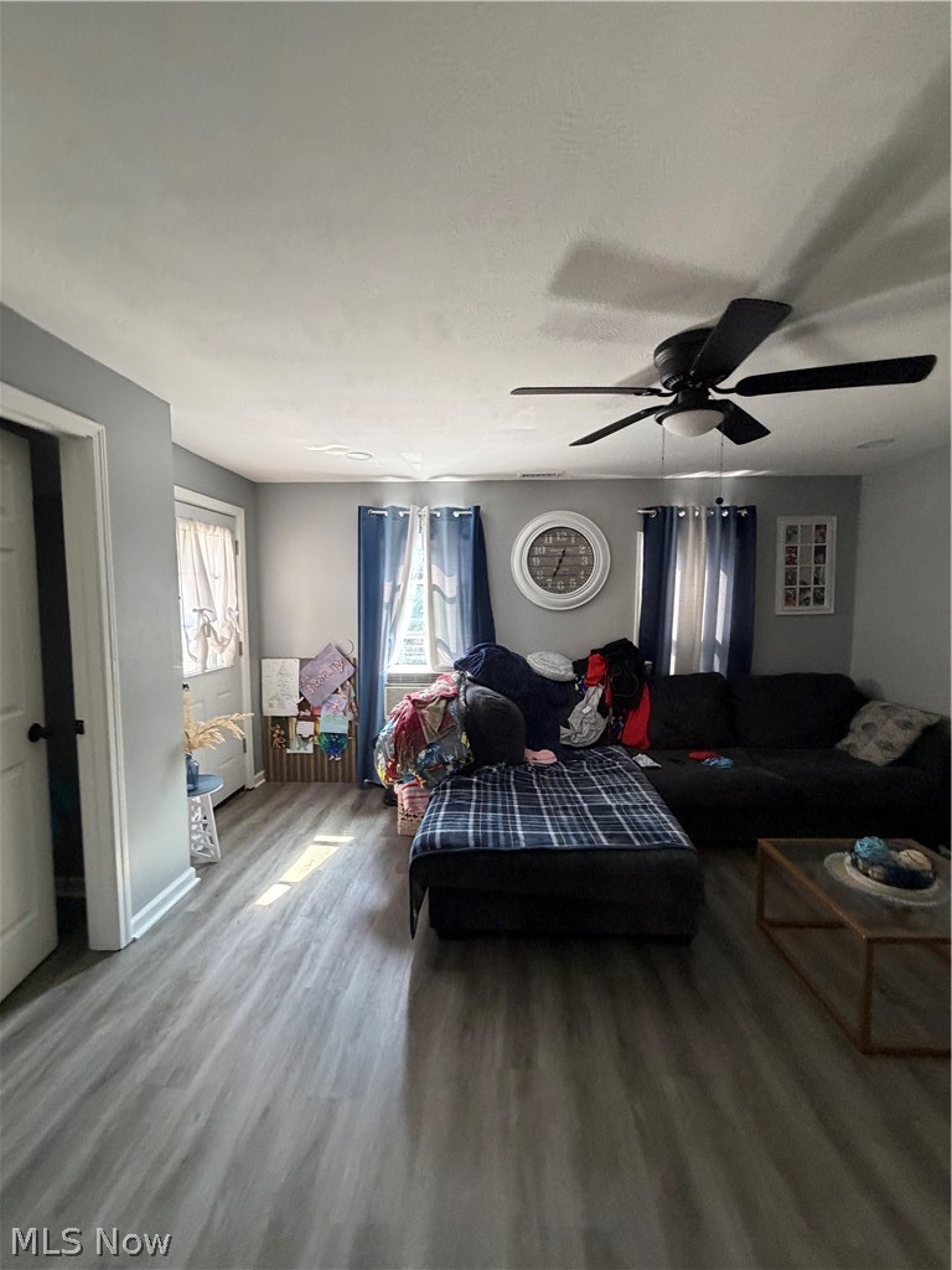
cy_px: 635
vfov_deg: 102.1
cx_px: 476
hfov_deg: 85.7
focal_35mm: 14
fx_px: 513
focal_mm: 2.22
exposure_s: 1/60
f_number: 2.2
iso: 400
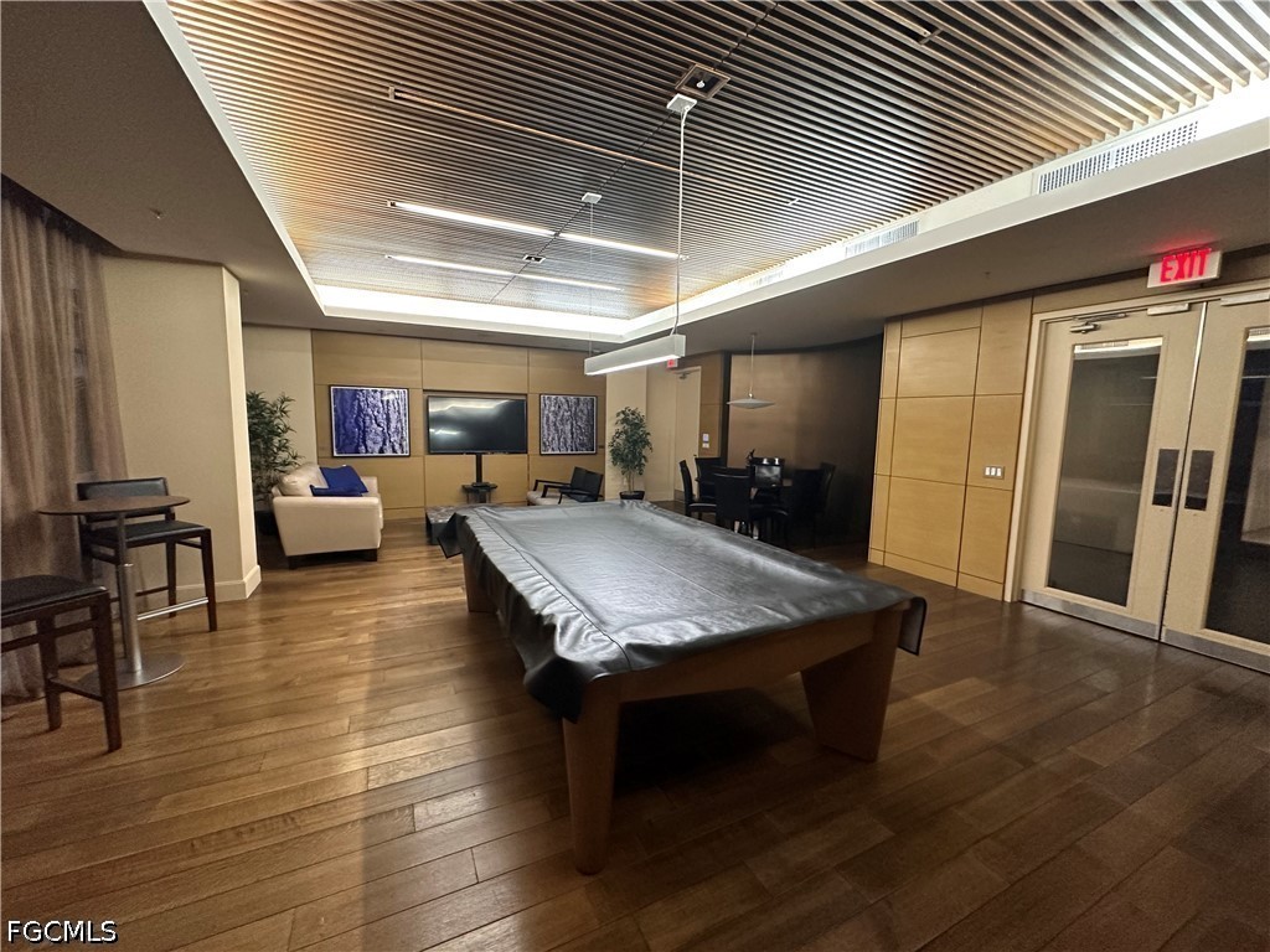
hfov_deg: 102.1
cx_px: 635
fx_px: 514
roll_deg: -1.1
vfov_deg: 85.7
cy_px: 476
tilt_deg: -6.9
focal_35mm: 14
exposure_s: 1/60
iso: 500
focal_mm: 2.22
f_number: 2.2
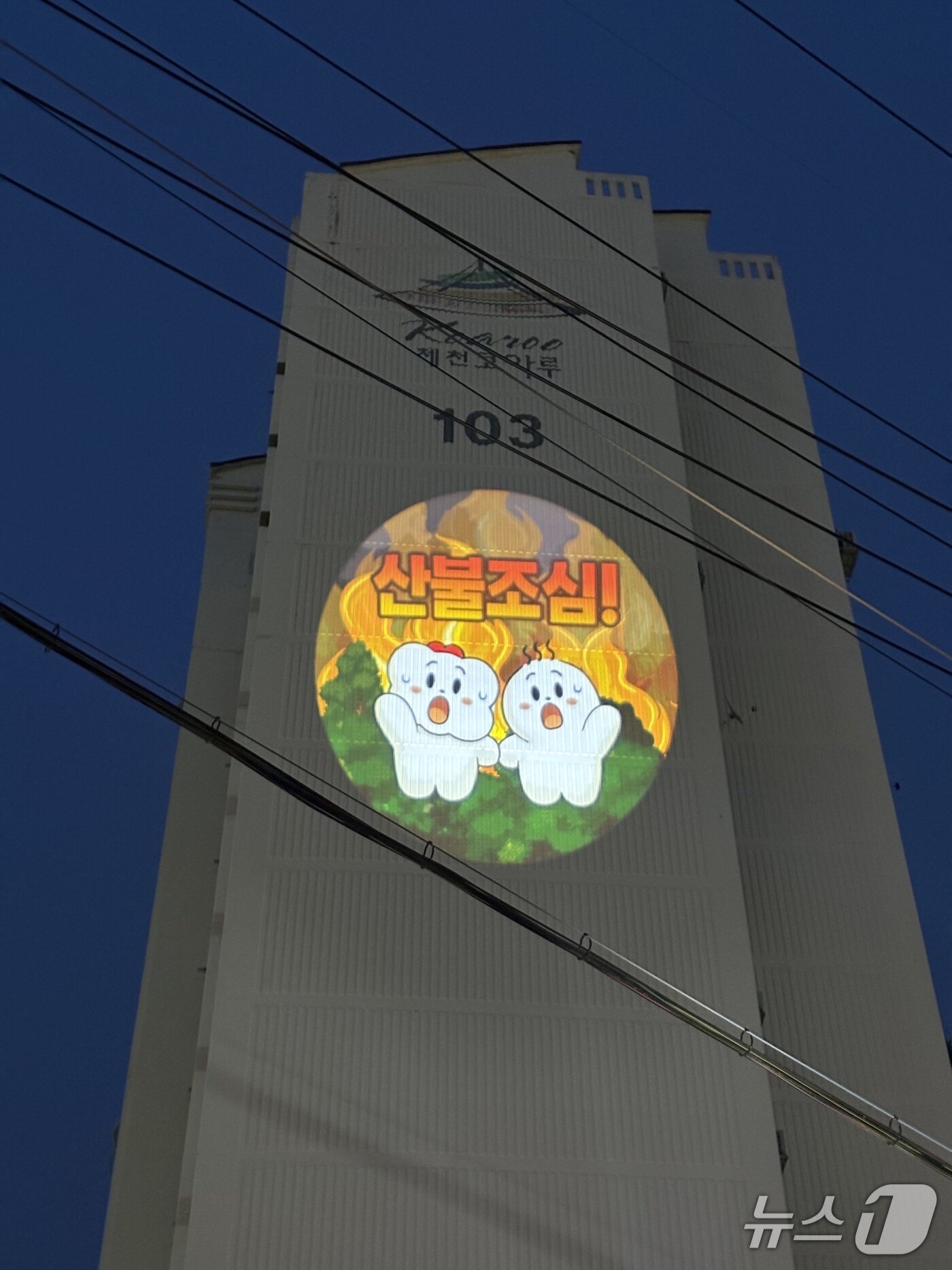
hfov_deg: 28.0
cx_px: 476
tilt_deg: +45.6
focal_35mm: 52
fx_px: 1907
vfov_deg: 36.8
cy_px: 635
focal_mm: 5.96
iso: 320
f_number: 1.6
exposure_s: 1/20
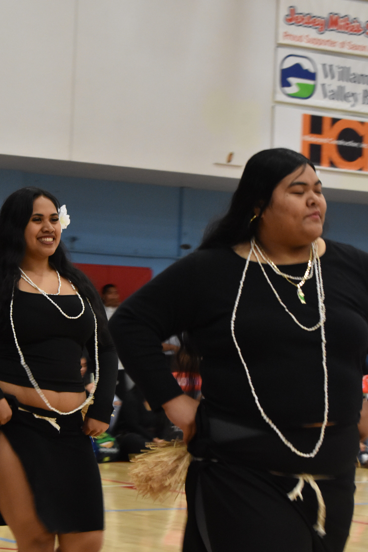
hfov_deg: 12.0
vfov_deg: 18.0
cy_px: 286
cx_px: 121
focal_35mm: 114
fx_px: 1743
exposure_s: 1/50
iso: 2500
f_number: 5.6
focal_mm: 55
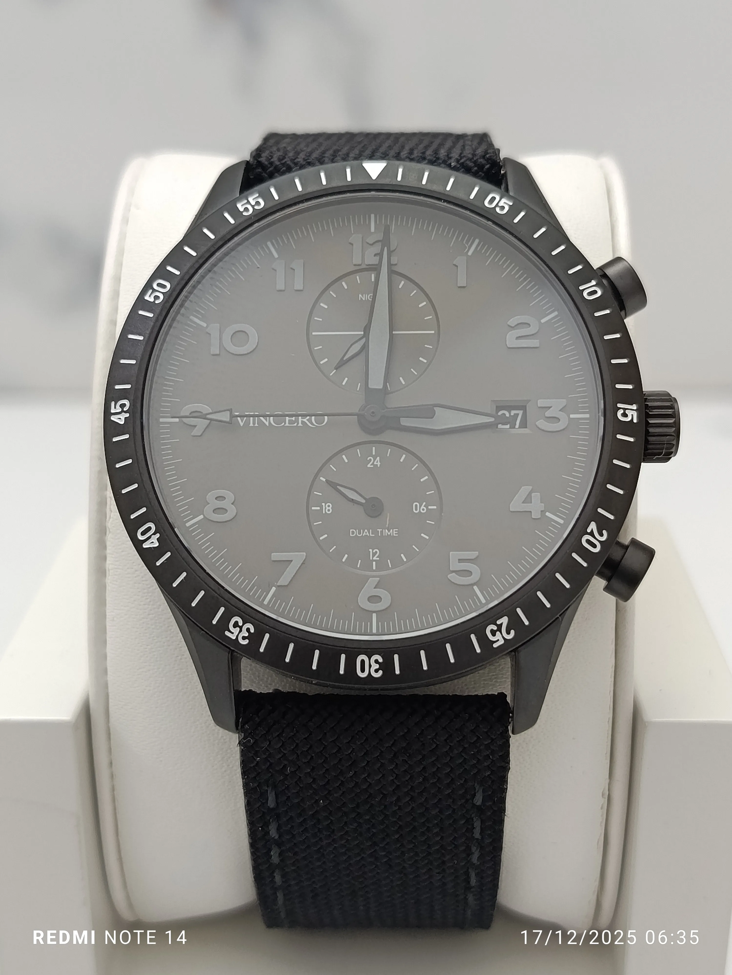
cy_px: 488
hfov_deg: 30.3
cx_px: 366
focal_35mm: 48
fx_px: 1353
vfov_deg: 39.7
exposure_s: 1/100
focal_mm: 5.24
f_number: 1.7
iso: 457
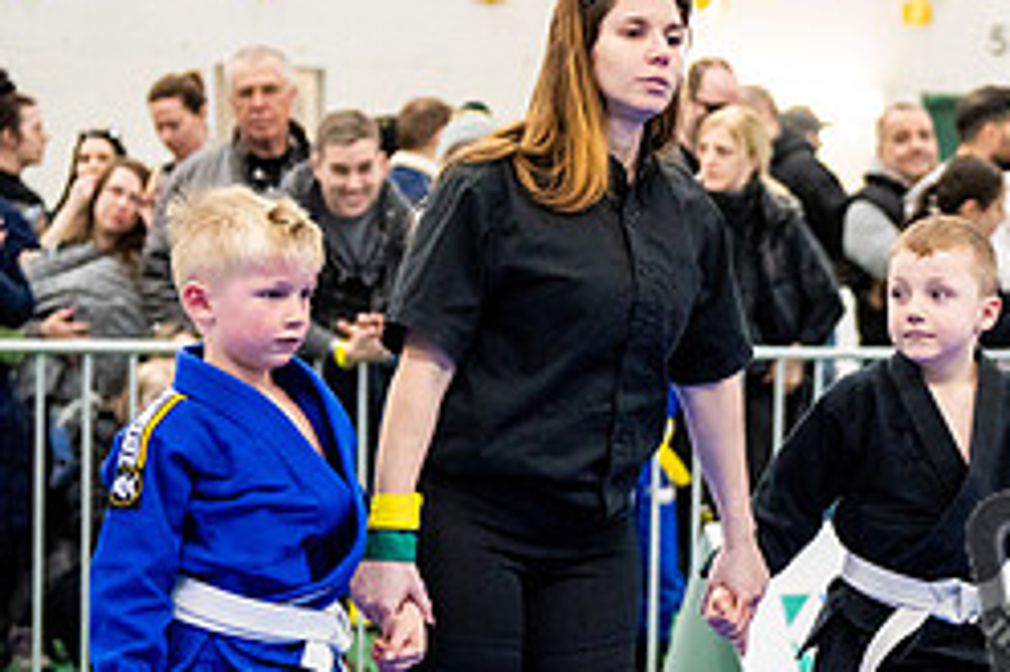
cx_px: 977
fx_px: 4598
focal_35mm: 164
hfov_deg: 12.4
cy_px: 564
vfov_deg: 8.3
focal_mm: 70
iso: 5000
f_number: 2.8
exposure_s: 1/500
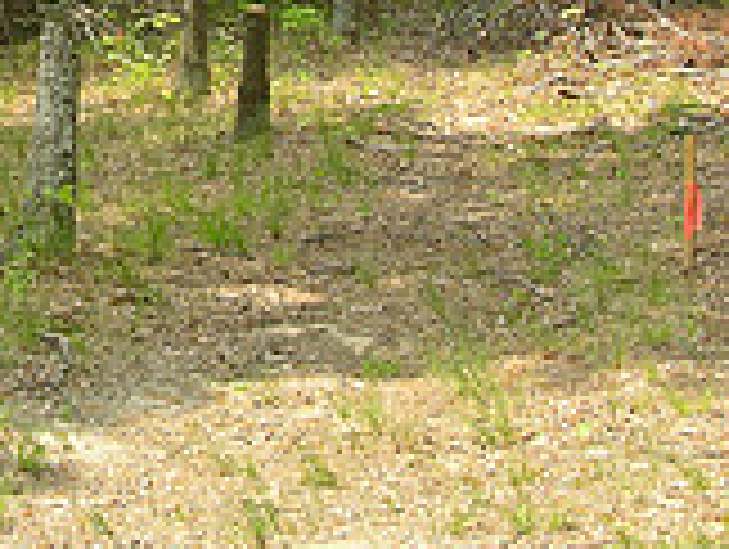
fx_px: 2636
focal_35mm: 125
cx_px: -36
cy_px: -65
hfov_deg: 15.4
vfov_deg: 11.7
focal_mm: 8.9
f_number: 4.5
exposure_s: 1/111
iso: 50
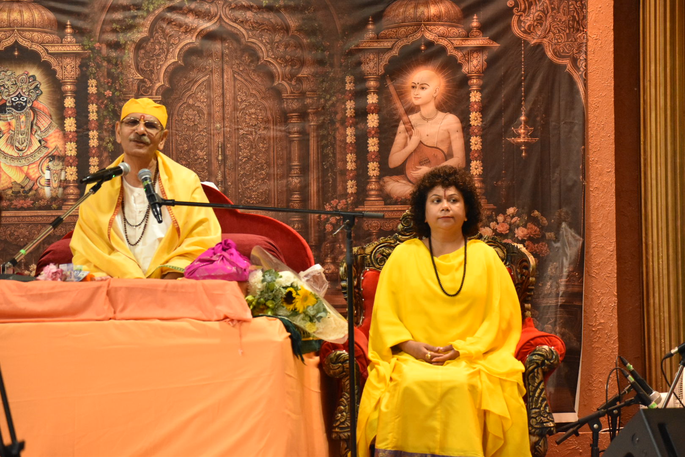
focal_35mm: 165
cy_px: 228
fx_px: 3139
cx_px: 342
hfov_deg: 12.5
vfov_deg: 8.3
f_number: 4.8
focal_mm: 110
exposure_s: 1/200
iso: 4000
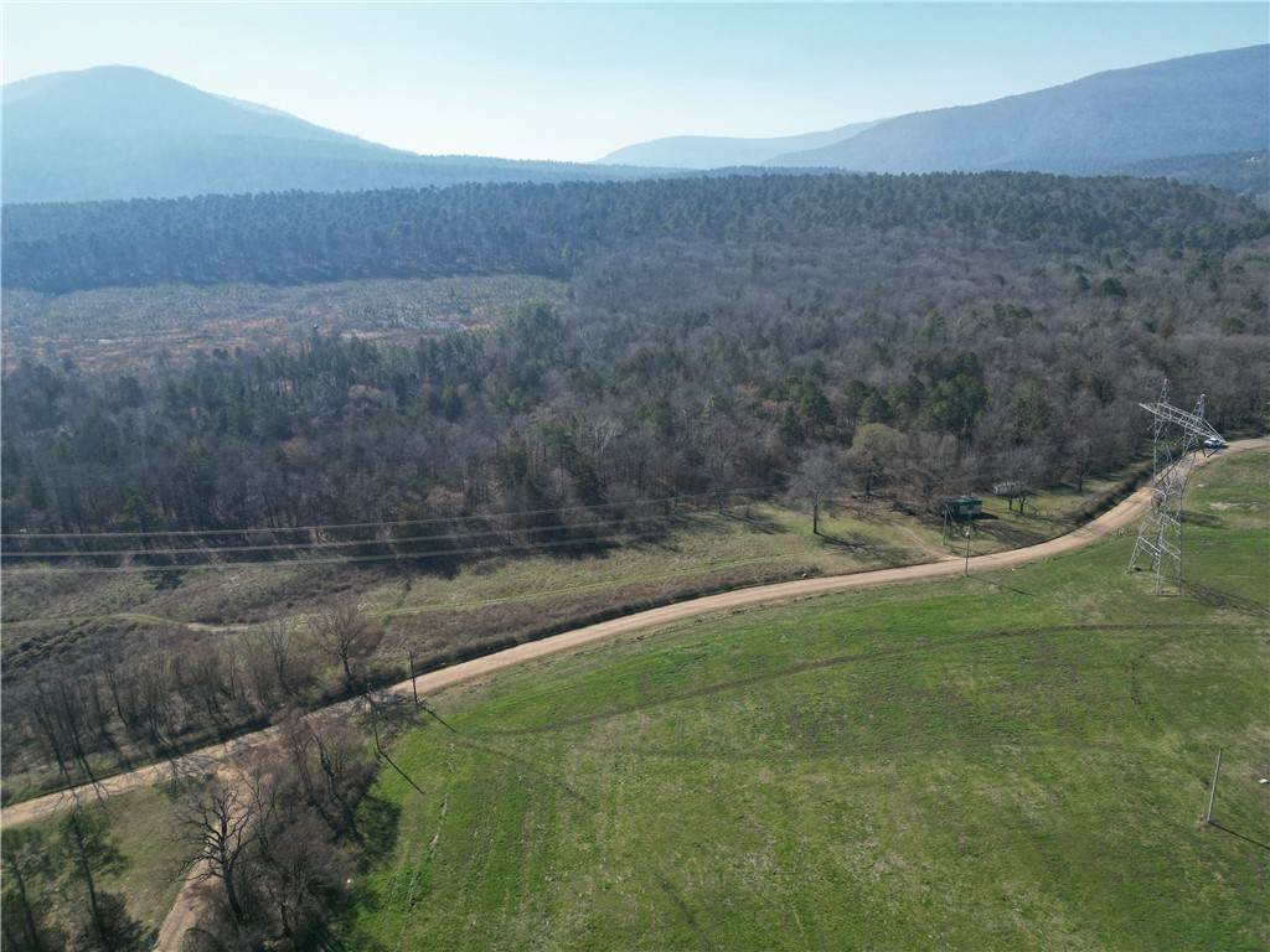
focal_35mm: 24
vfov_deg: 56.8
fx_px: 881
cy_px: 476
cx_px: 635
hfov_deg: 71.6
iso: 200
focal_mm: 6.72
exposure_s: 1/3200
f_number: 1.7
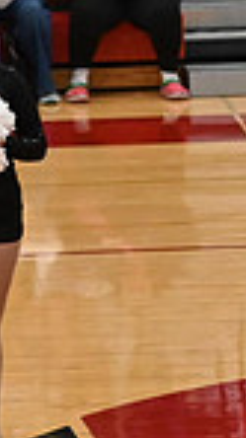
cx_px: 732
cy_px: 256
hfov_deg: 2.8
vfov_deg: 5.0
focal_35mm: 430
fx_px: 4998
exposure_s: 1/400
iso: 6400
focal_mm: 70
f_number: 4
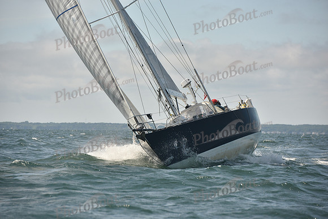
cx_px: 164
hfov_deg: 10.3
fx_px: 1823
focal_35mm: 200
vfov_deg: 6.9
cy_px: 110
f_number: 6.3
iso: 320
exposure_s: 1/1000
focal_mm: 200
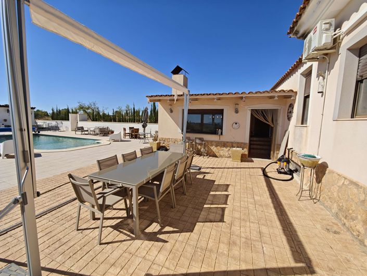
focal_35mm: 14
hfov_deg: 102.0
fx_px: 149
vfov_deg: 85.8
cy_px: 138
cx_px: 184
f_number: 2.2
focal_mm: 2.16
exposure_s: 1/753
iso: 50
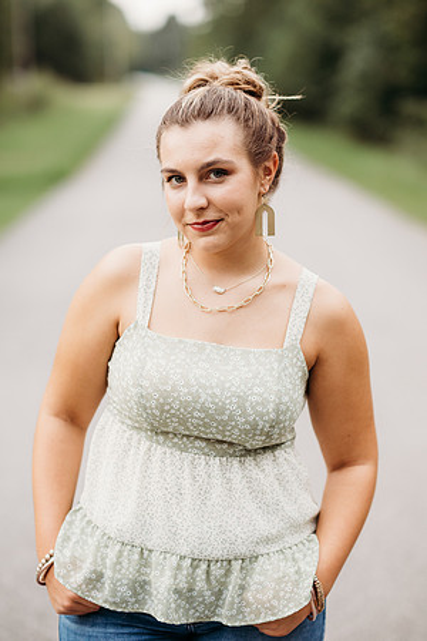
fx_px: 1512
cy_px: 320
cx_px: 214
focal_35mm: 85
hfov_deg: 16.1
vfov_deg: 23.9
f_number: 2.2
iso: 400
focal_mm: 85
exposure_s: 1/250
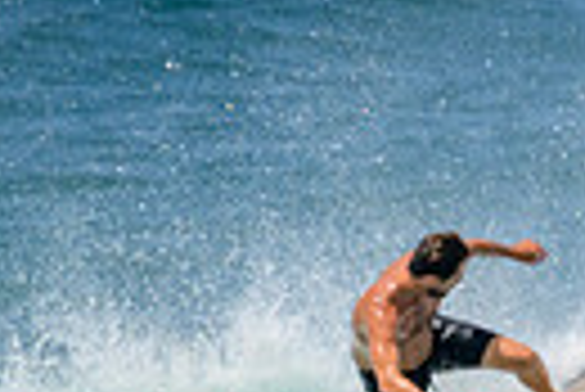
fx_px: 58223
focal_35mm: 3579
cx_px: 792
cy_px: 502
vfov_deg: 0.4
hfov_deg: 0.6
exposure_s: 1/2000
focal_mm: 800
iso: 640
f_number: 11
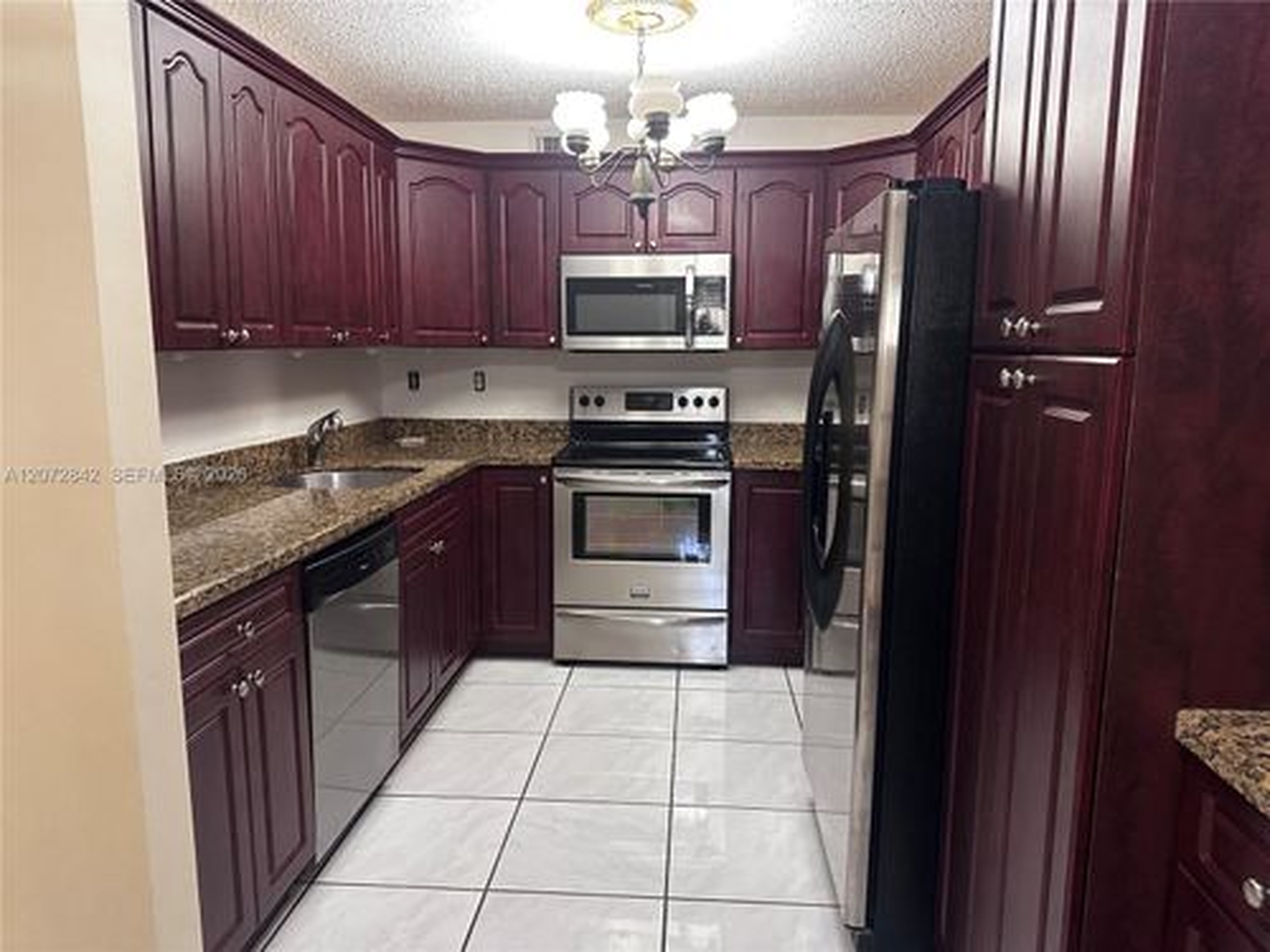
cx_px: 635
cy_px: 476
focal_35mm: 24
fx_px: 881
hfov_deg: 71.6
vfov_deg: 56.8
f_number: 1.78
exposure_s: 1/60
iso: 320
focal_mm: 6.86
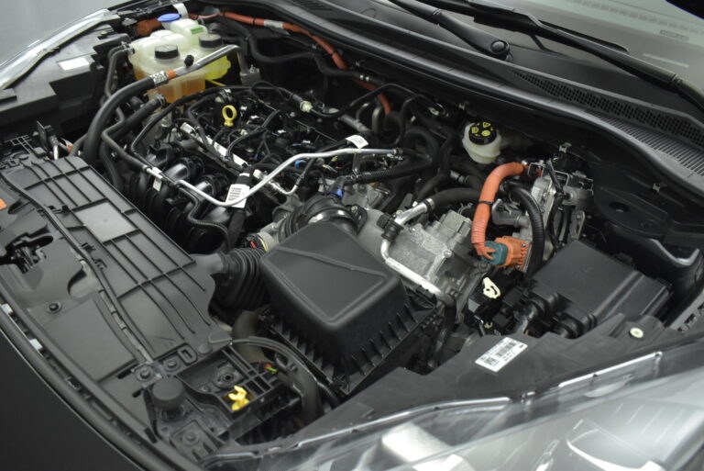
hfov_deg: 61.9
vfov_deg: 43.7
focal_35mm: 30
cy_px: 236
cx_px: 352
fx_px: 587
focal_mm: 20
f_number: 3.8
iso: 1600
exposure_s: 1/80
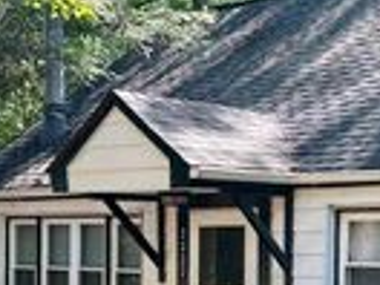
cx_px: 328
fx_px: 999
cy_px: 284
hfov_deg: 21.2
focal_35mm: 91
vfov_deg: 15.9
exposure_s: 1/121
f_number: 1.78
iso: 64
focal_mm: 6.86
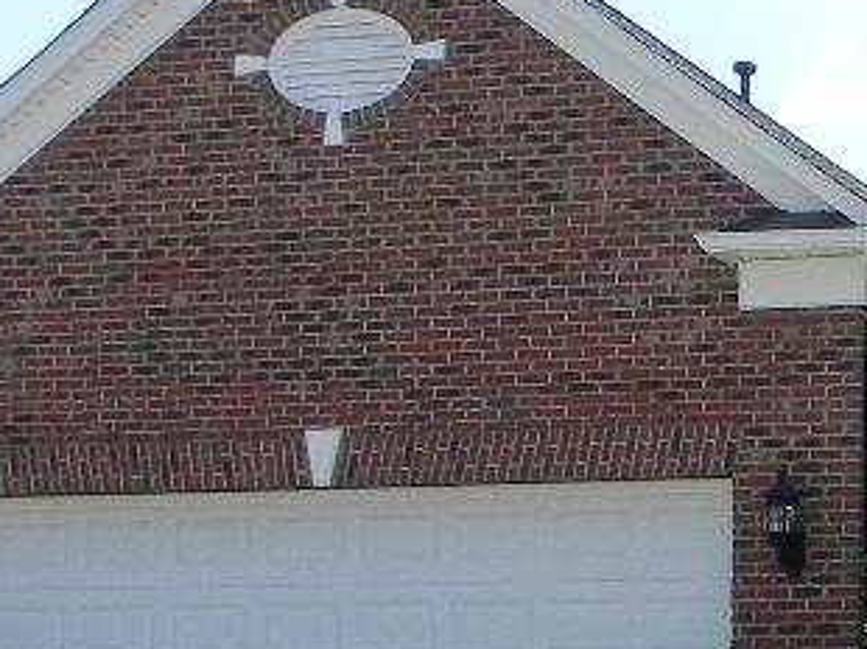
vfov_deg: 17.0
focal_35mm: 86
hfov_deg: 19.9
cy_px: 548
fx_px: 2152
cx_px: 1273
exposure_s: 1/307
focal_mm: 4.6
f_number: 7.1
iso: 160
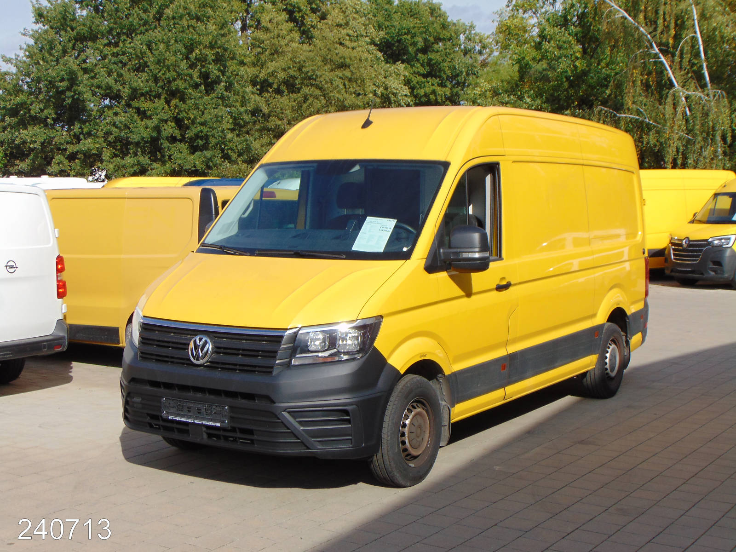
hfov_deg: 38.2
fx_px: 1063
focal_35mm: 50
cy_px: 276
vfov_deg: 29.1
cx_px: 368
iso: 80
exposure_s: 1/640
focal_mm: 9
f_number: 3.5
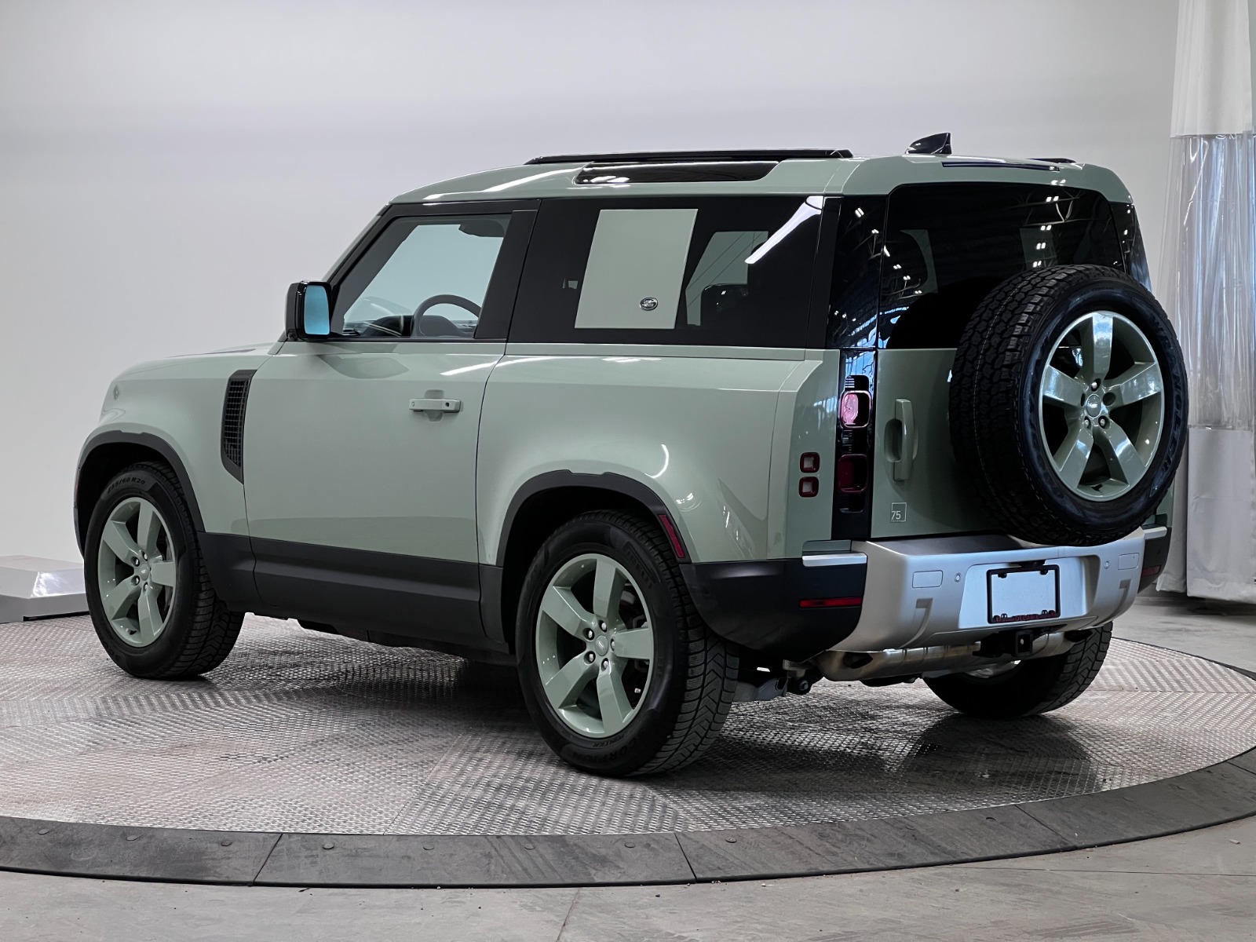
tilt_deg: -3.8
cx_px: 628
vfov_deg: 19.1
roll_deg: +0.0
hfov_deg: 25.3
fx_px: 2794
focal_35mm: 77
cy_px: 471
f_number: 2.8
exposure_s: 1/120
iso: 200
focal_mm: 9
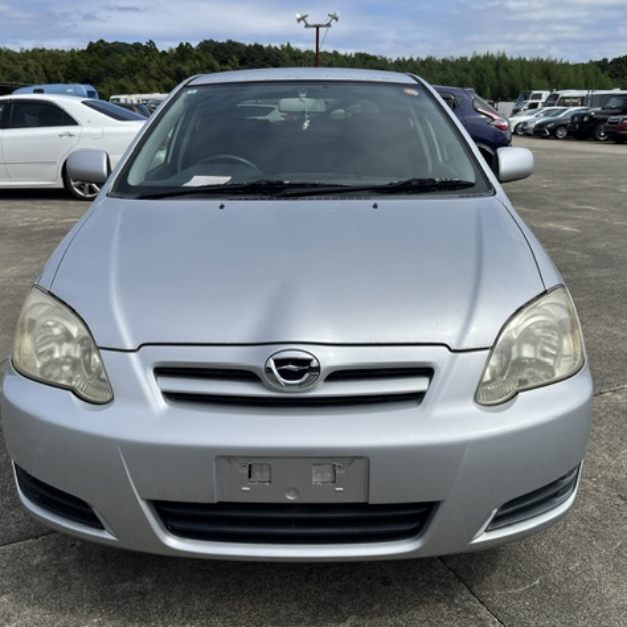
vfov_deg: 52.5
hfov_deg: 52.5
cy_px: 311
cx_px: 303
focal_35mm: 31
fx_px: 635
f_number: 1.6
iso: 50
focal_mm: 5.1
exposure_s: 1/6494
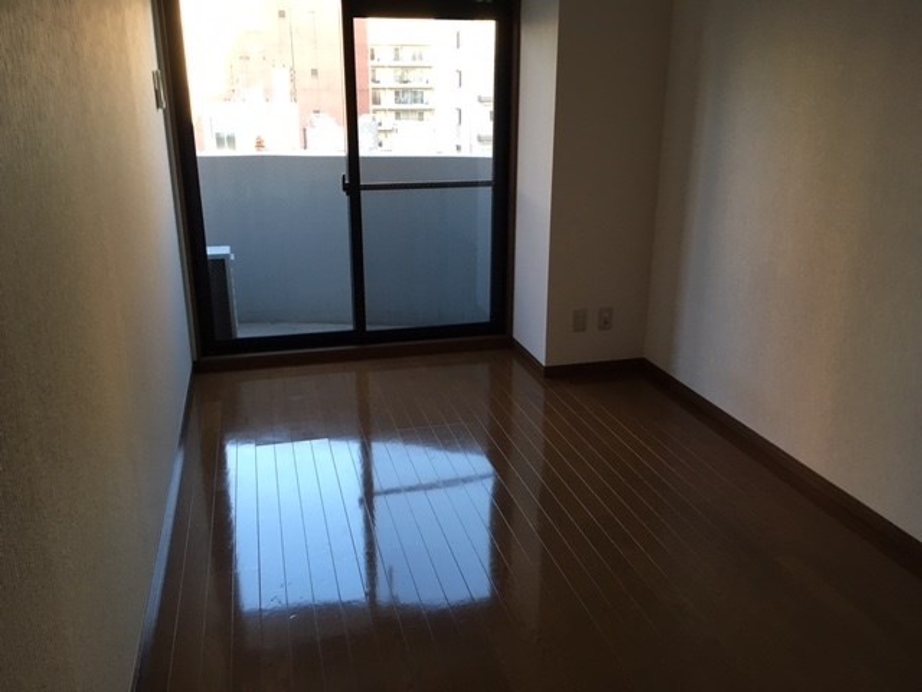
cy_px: 346
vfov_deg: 48.2
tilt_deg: -17.3
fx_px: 772
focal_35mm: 29
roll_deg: -1.0
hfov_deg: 61.7
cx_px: 461
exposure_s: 1/30
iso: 40
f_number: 2.2
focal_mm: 4.15
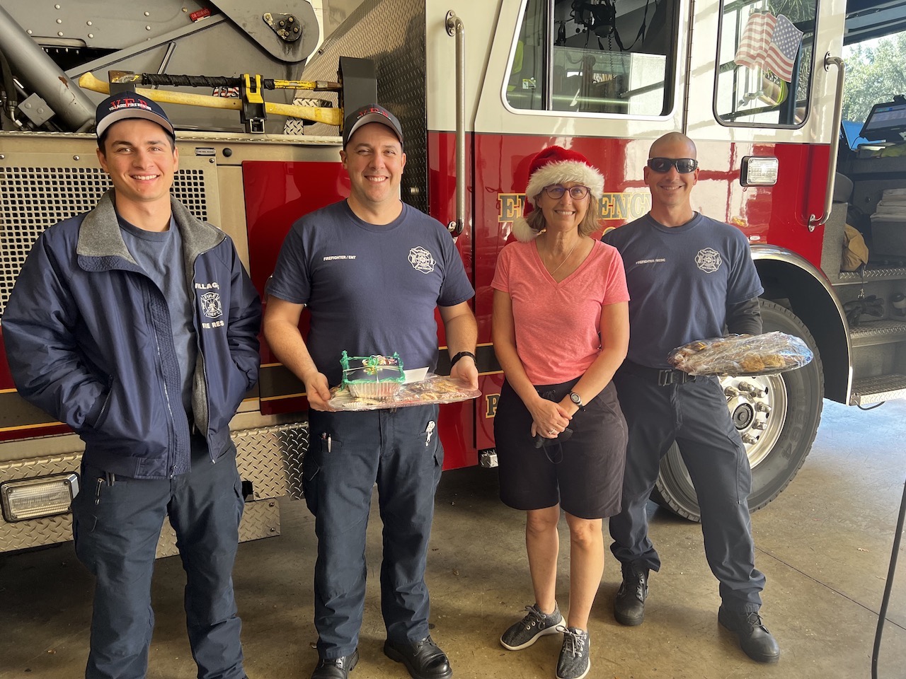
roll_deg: -0.1
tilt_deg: -14.0
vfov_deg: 53.1
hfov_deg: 67.3
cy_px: 340
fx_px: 680
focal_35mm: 26
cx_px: 453
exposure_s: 1/121
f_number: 1.5
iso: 50
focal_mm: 5.7
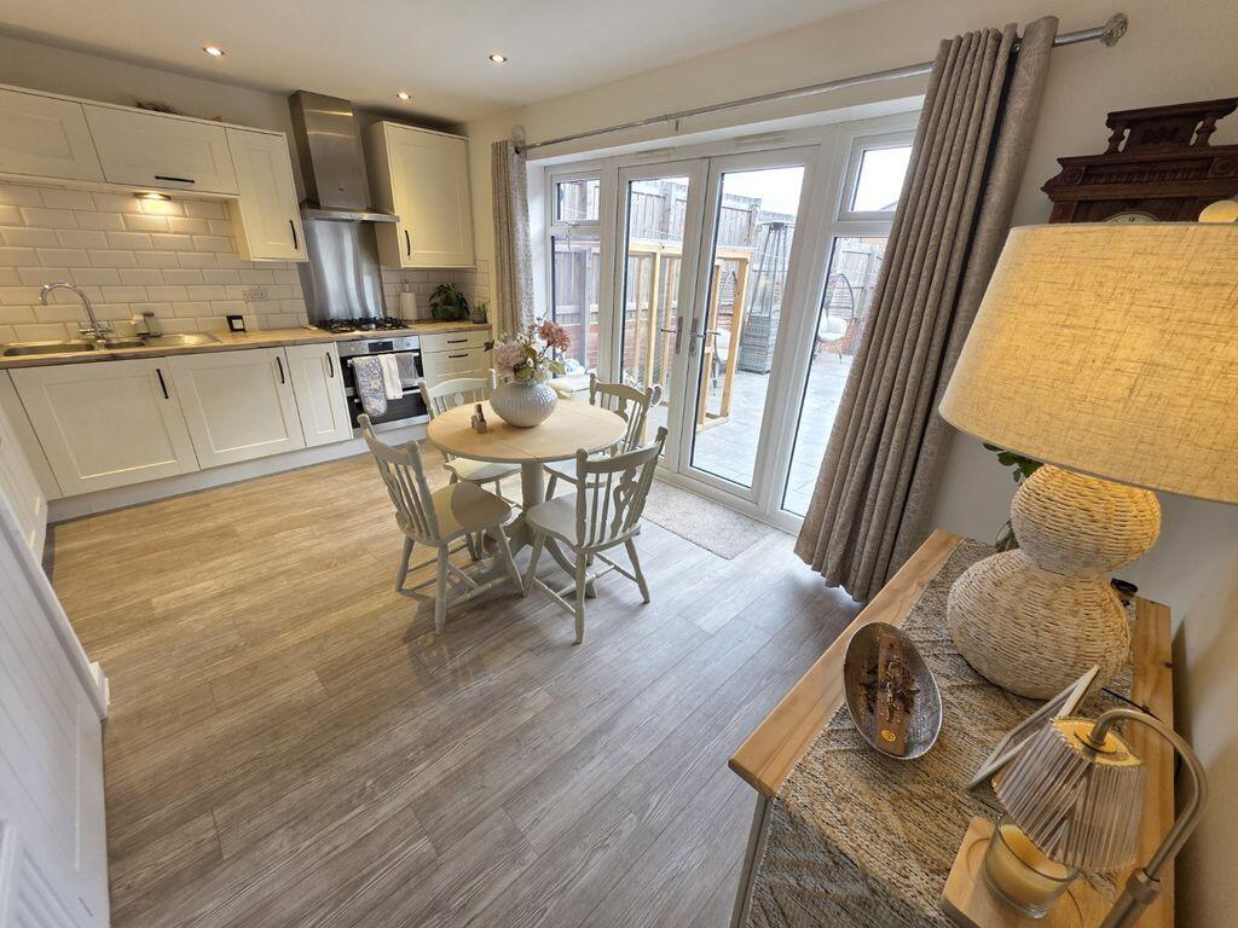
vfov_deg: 89.9
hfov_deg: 106.2
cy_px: 464
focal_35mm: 13
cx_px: 619
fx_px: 465
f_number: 1.9
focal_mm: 2.2
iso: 64
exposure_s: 1/100
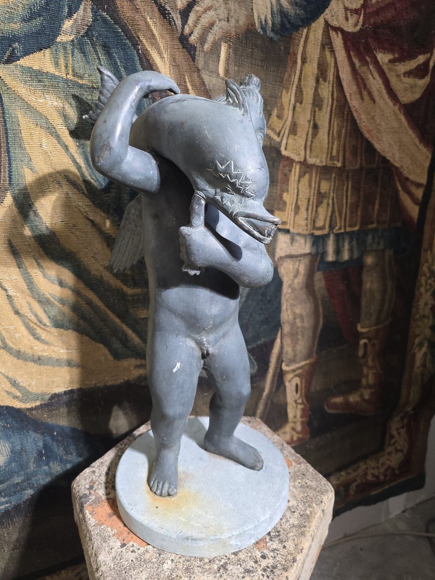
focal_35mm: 23
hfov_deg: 58.9
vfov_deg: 73.9
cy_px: 290
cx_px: 218
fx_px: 385
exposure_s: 1/57.5
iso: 320
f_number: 1.7
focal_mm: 6.3
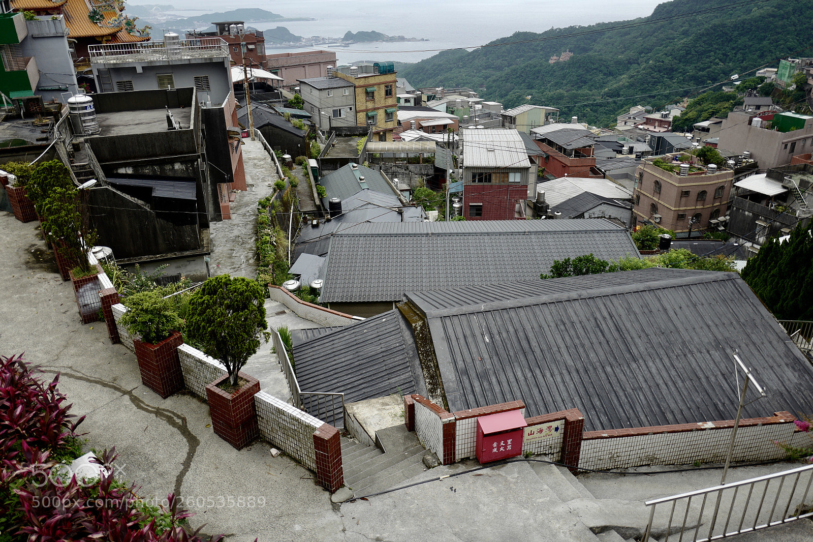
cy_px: 271
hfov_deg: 65.5
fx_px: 632
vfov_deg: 46.4
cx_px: 406
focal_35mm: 28
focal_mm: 28
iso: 100
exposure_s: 1/200
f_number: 1.7
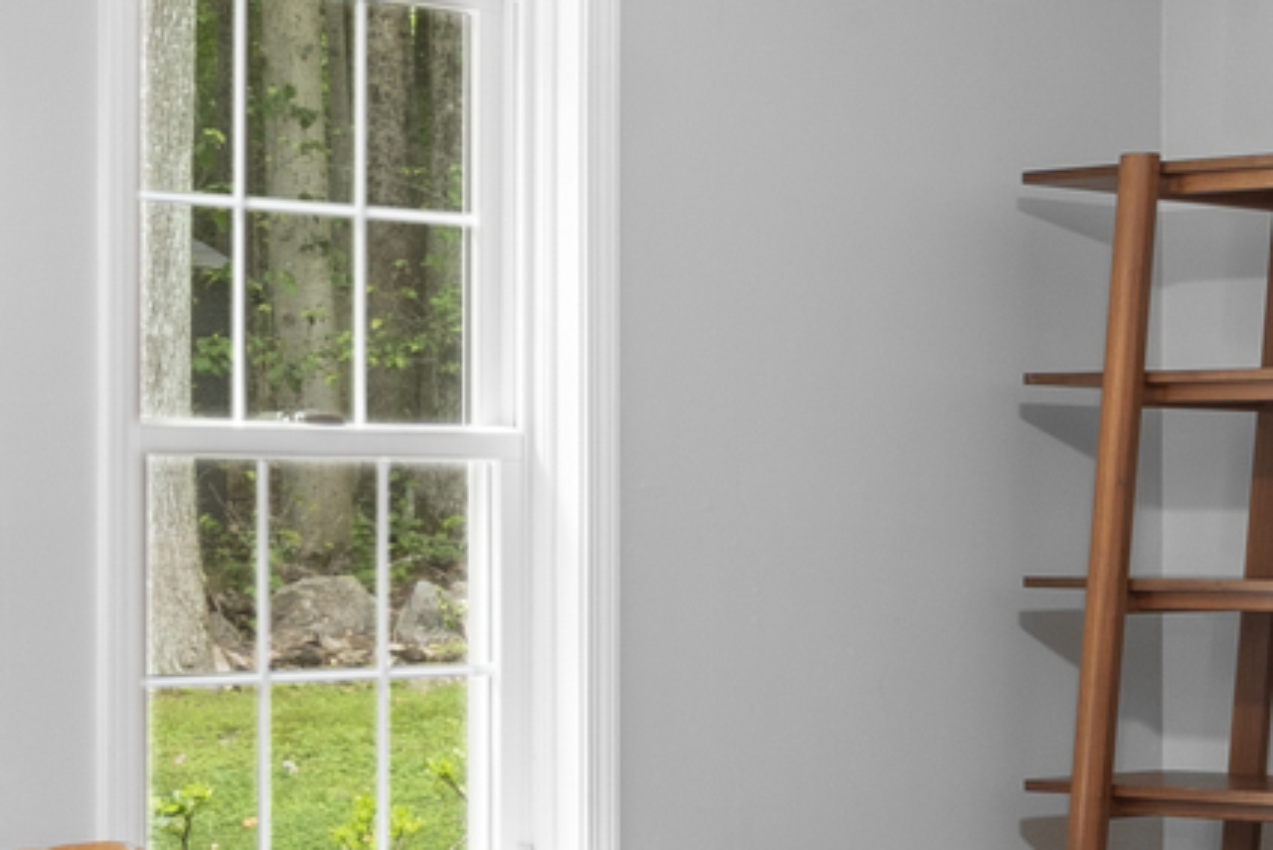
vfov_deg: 11.9
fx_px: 4068
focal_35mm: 115
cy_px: 588
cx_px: 823
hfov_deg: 17.8
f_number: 9
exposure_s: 3.2
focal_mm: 16
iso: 200
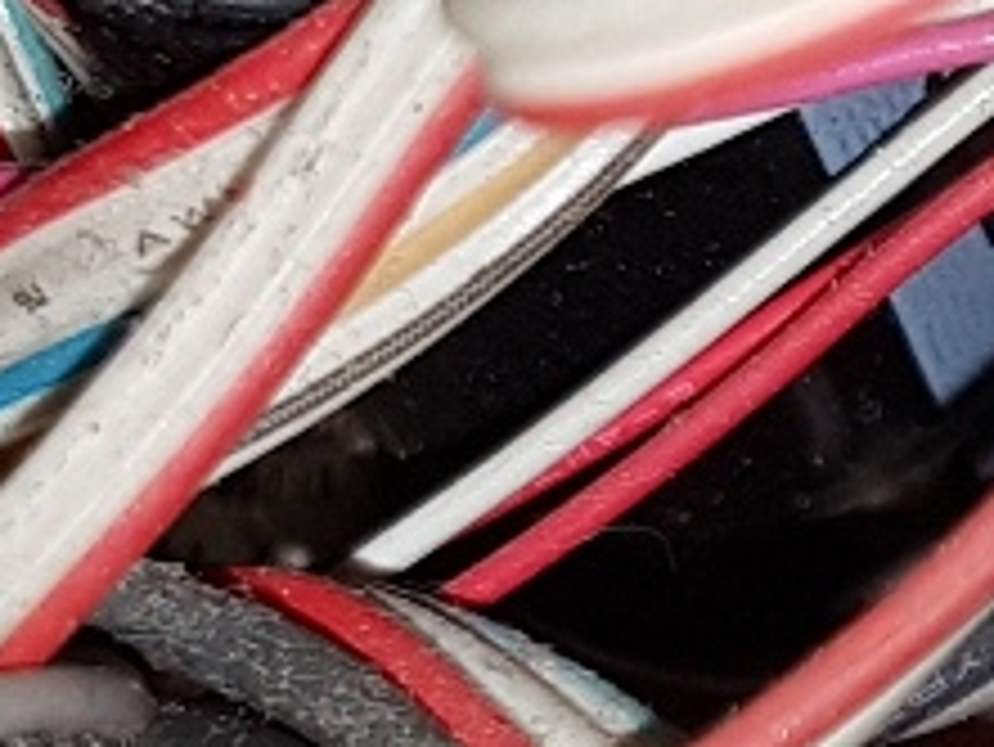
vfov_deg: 7.8
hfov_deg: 10.0
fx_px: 5459
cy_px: 778
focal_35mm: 190
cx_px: 1572
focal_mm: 4.2
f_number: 1.7
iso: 40
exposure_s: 1/342
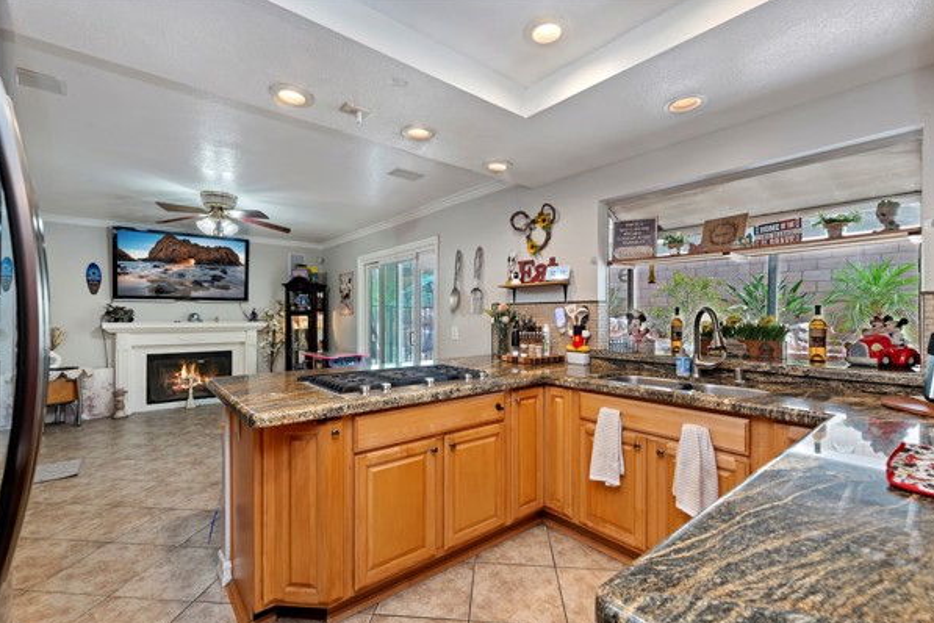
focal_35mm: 15
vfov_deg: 77.3
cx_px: 468
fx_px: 389
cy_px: 327
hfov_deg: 100.4
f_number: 10
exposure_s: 1/8
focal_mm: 14
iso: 500
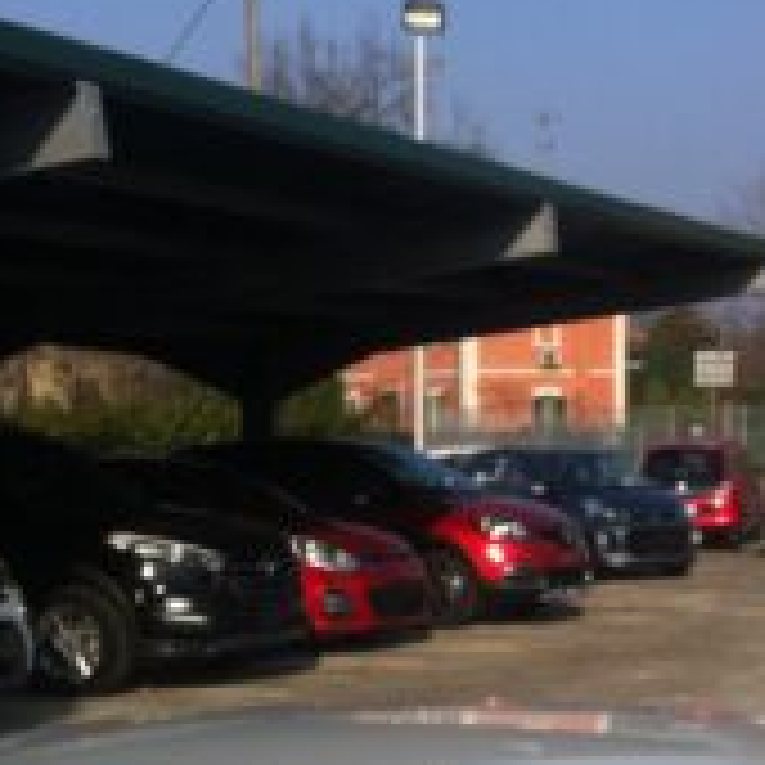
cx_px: 531
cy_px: 835
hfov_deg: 18.6
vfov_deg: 18.0
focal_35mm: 93
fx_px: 2325
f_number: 2.8
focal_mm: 3.85
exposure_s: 1/1588
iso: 80
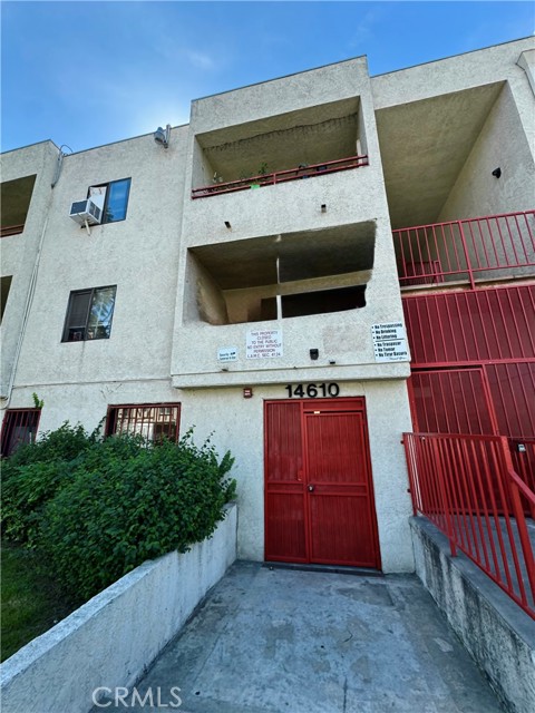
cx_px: 268
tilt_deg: +14.7
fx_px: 288
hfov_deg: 85.7
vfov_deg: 102.1
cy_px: 356
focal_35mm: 14
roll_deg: +1.8
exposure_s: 1/370
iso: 40
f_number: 2.2
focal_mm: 2.22
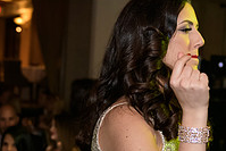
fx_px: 622
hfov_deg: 20.5
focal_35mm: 99
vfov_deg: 13.8
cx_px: 161
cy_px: 119
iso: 1600
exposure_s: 1/125
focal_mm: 34
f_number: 3.2
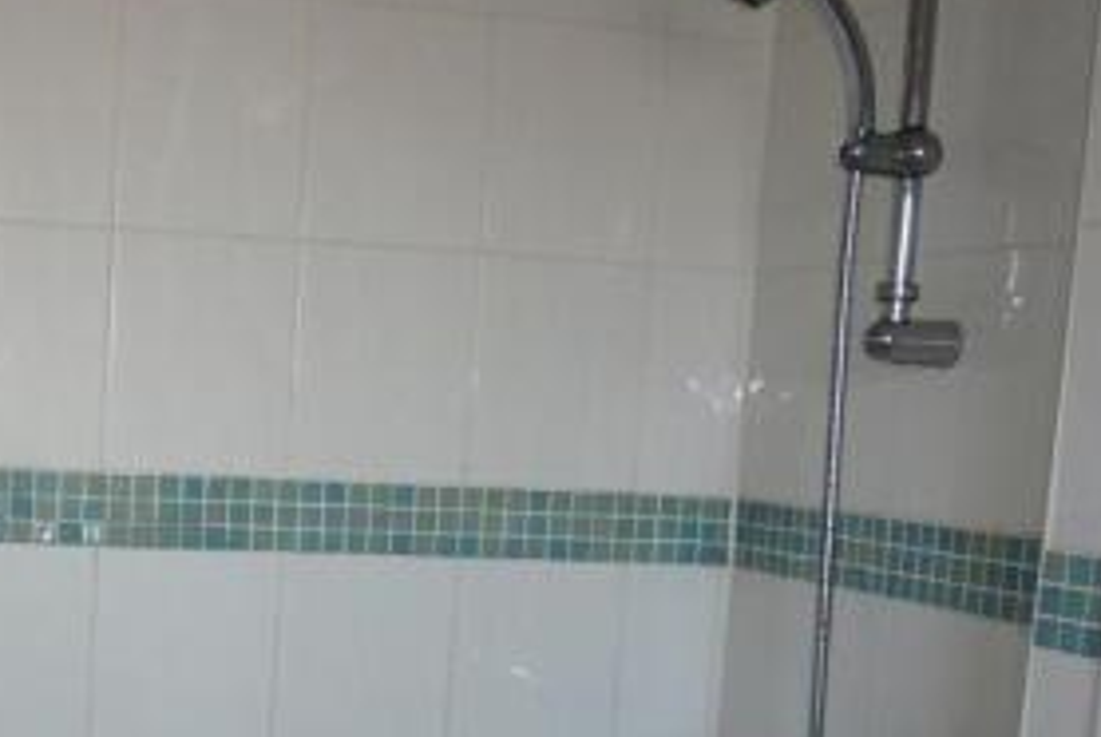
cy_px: 687
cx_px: 176
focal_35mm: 61
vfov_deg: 21.7
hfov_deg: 31.7
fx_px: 1868
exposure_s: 1/30
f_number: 2.8
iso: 100
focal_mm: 4.6
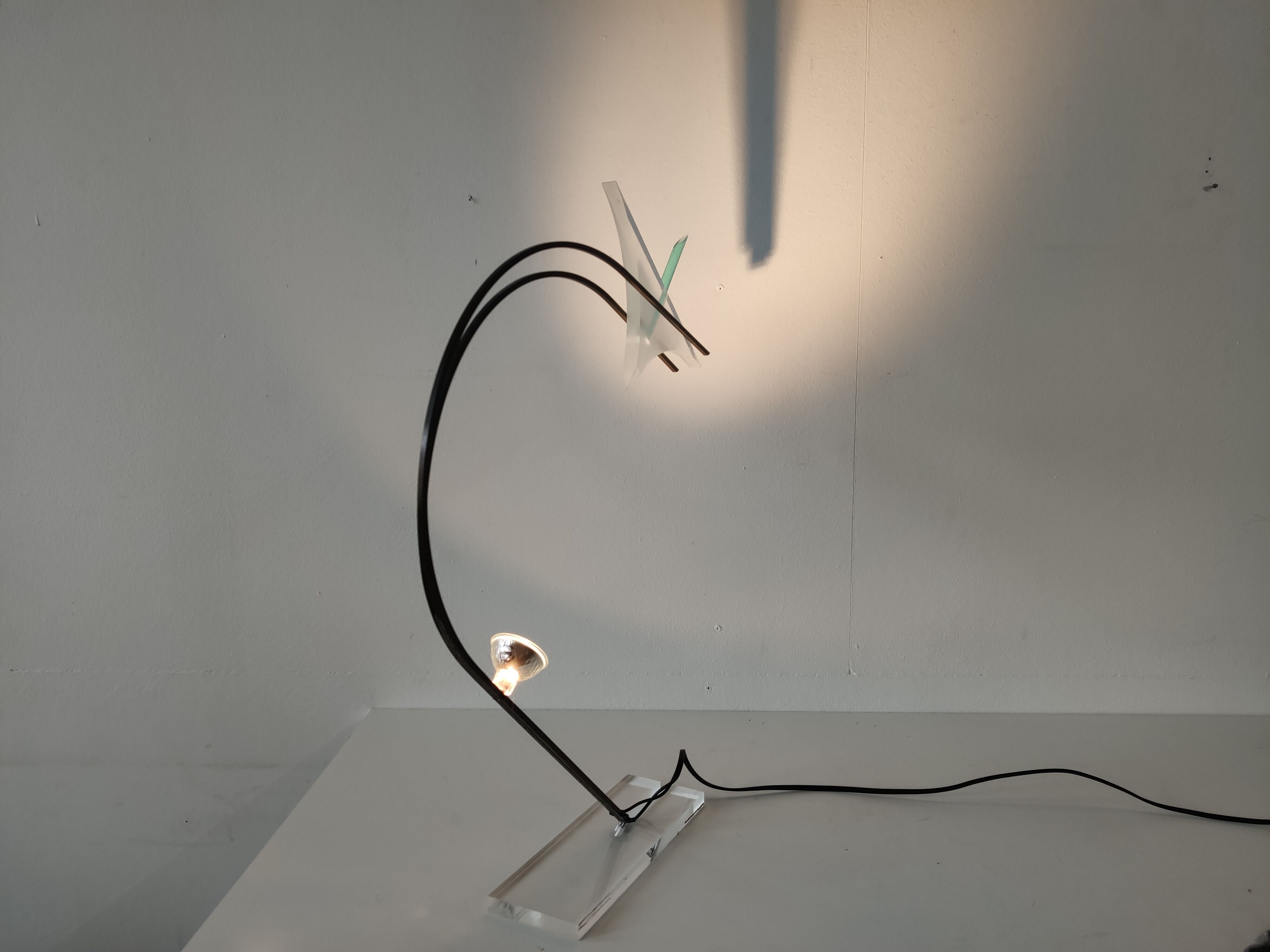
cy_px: 476
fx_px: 954
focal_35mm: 26
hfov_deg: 67.3
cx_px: 635
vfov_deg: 53.1
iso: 146
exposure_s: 1/100
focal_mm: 4.75
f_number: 1.75
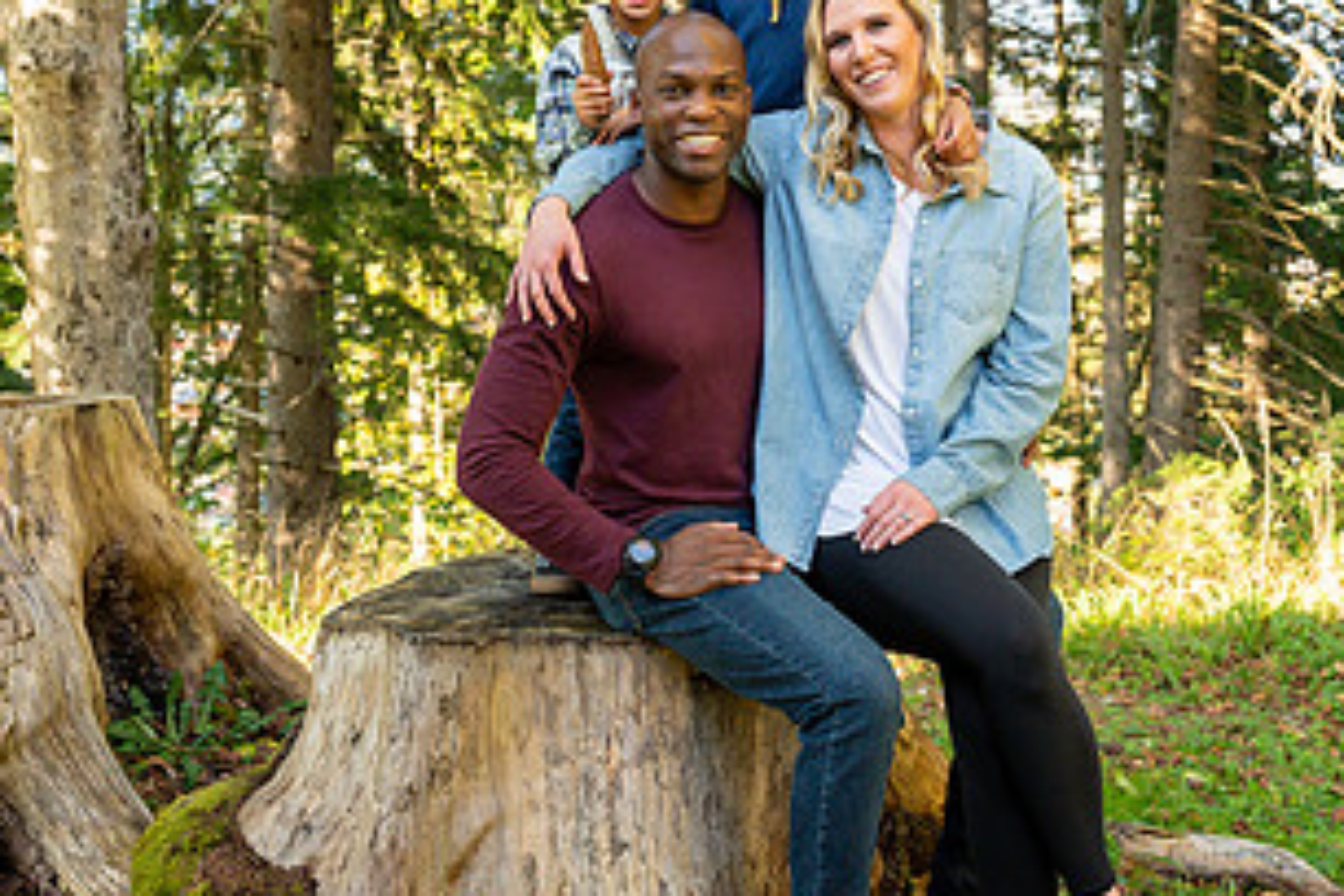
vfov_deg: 25.0
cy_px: 312
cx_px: 742
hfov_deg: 36.8
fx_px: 2016
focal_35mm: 54
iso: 400
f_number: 3.5
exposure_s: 1/1000
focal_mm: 28.5
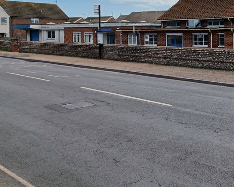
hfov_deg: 34.6
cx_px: 212
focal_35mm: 51
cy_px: 36
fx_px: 353
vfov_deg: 29.0
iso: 32
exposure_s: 1/540
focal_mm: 4.6
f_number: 1.8
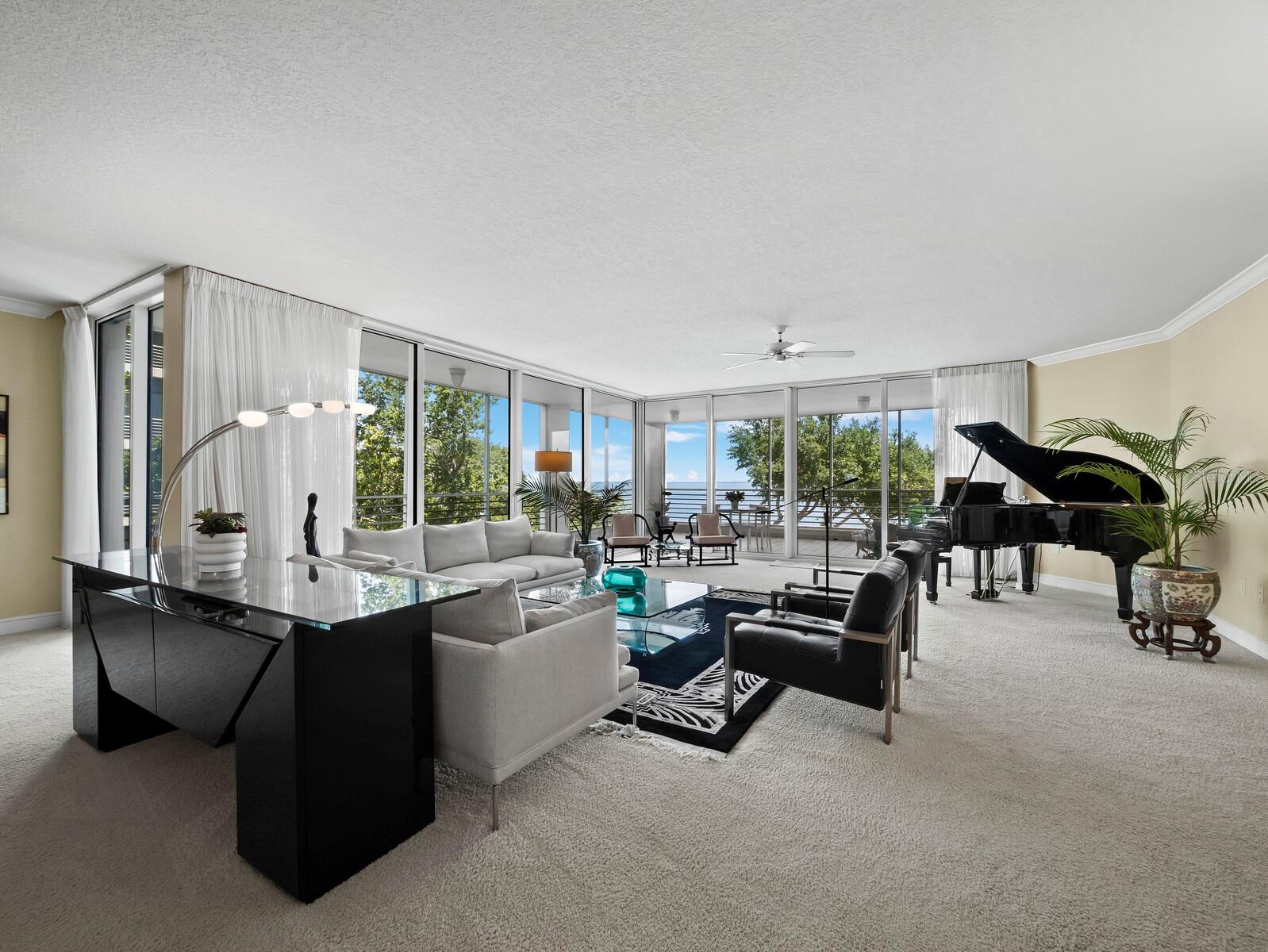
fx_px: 513
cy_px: 476
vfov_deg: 85.7
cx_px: 634
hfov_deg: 102.0
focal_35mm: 14
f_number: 10
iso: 320
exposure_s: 1/8
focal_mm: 7
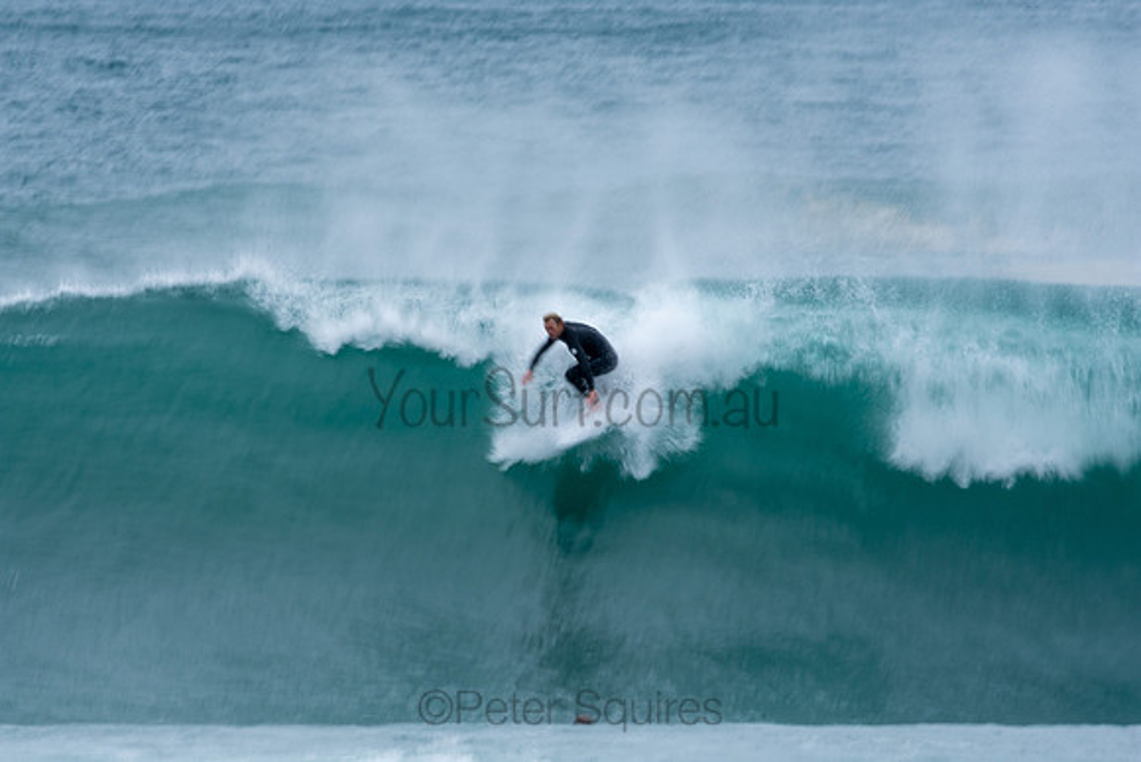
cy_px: 381
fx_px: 23775
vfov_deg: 1.8
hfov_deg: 2.7
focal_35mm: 750
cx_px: 570
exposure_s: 1/20
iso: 100
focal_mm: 500
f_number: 22
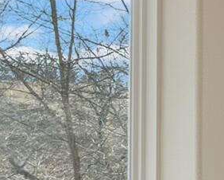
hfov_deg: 9.8
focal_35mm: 133
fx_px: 882
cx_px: 724
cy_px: 162
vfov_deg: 11.5
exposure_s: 1/2000
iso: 160
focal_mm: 16
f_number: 8
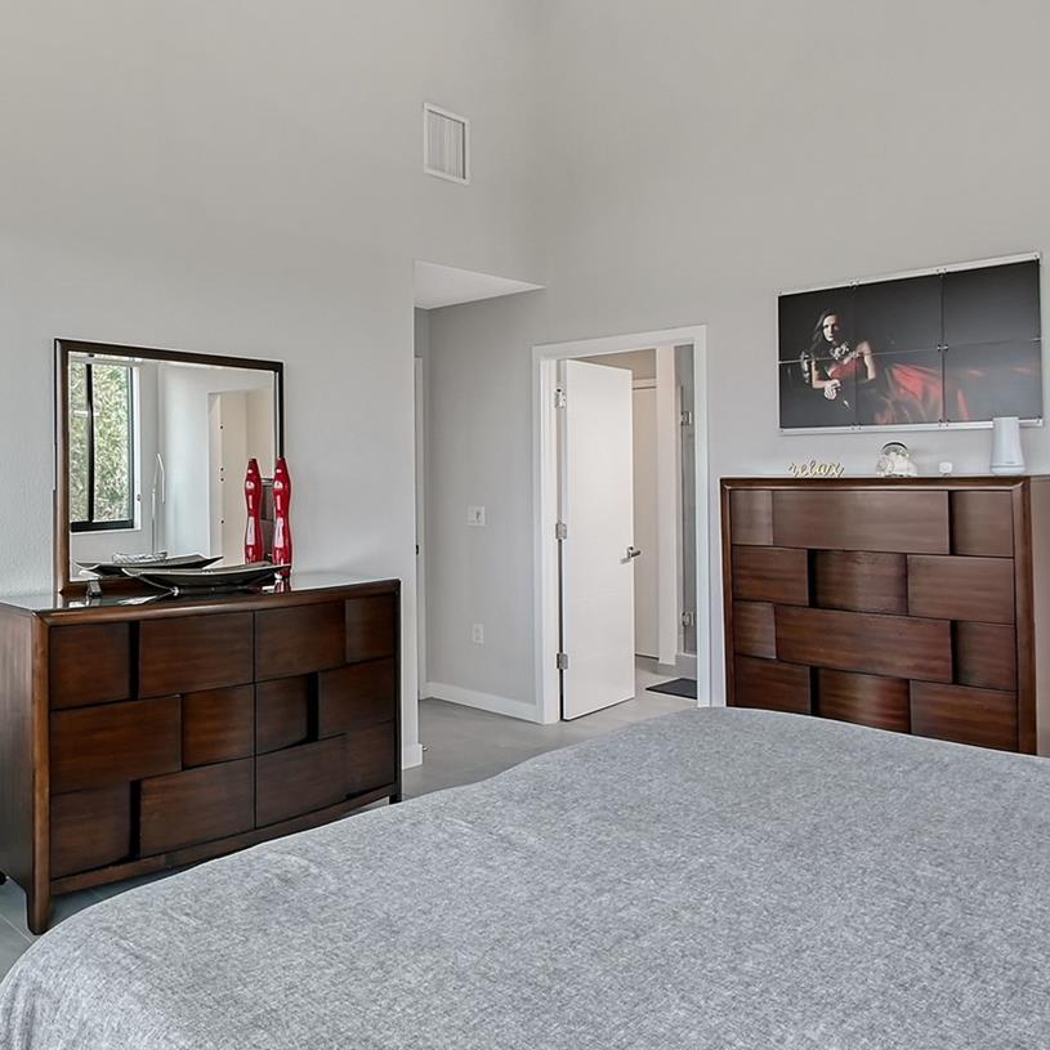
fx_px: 858
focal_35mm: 25
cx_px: 186
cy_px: 457
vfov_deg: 62.7
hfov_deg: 57.4
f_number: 10
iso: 800
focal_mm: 10
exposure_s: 1/100
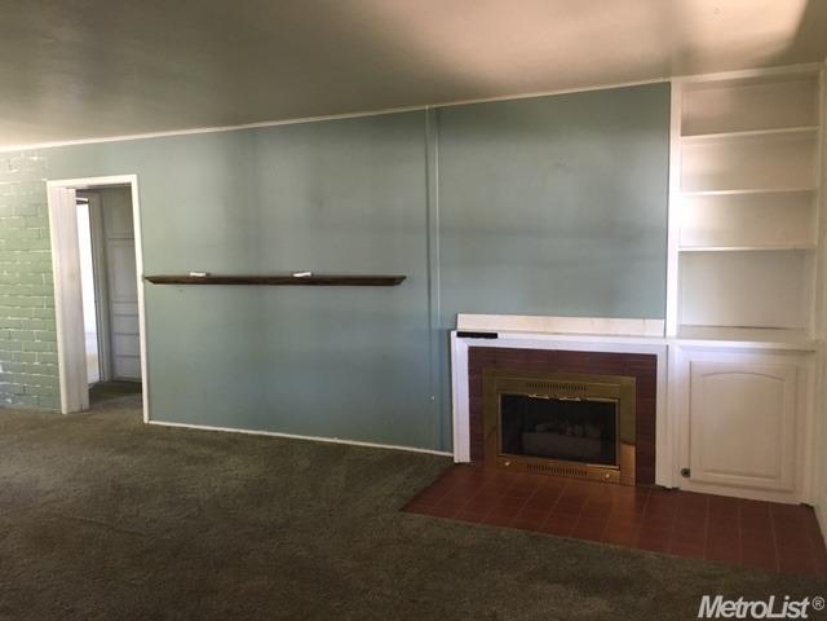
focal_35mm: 29
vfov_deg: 48.2
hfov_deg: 61.7
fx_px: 693
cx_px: 414
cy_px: 310
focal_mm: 4.15
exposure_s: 1/24
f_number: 2.2
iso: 200
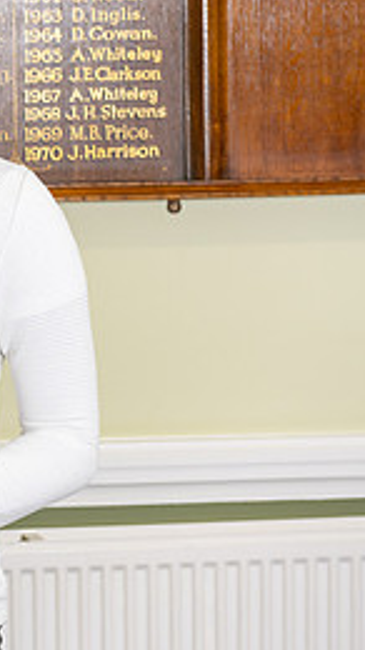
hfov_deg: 8.0
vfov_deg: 14.8
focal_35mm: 145
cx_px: -348
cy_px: 194
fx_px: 2498
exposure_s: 1/60
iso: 320
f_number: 5.6
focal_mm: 62
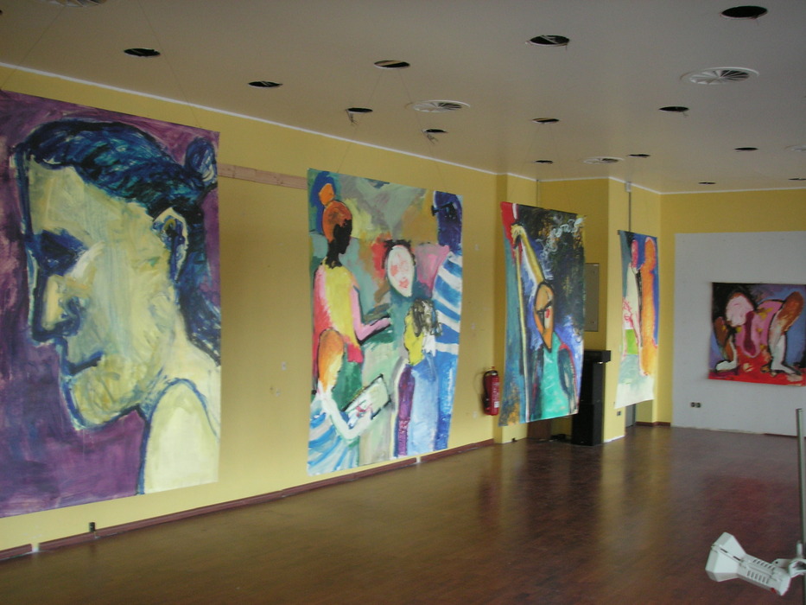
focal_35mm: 38
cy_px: 302
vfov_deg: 37.7
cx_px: 403
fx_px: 885
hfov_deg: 49.0
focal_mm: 6.3
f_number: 3.3
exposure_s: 1/20
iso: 100
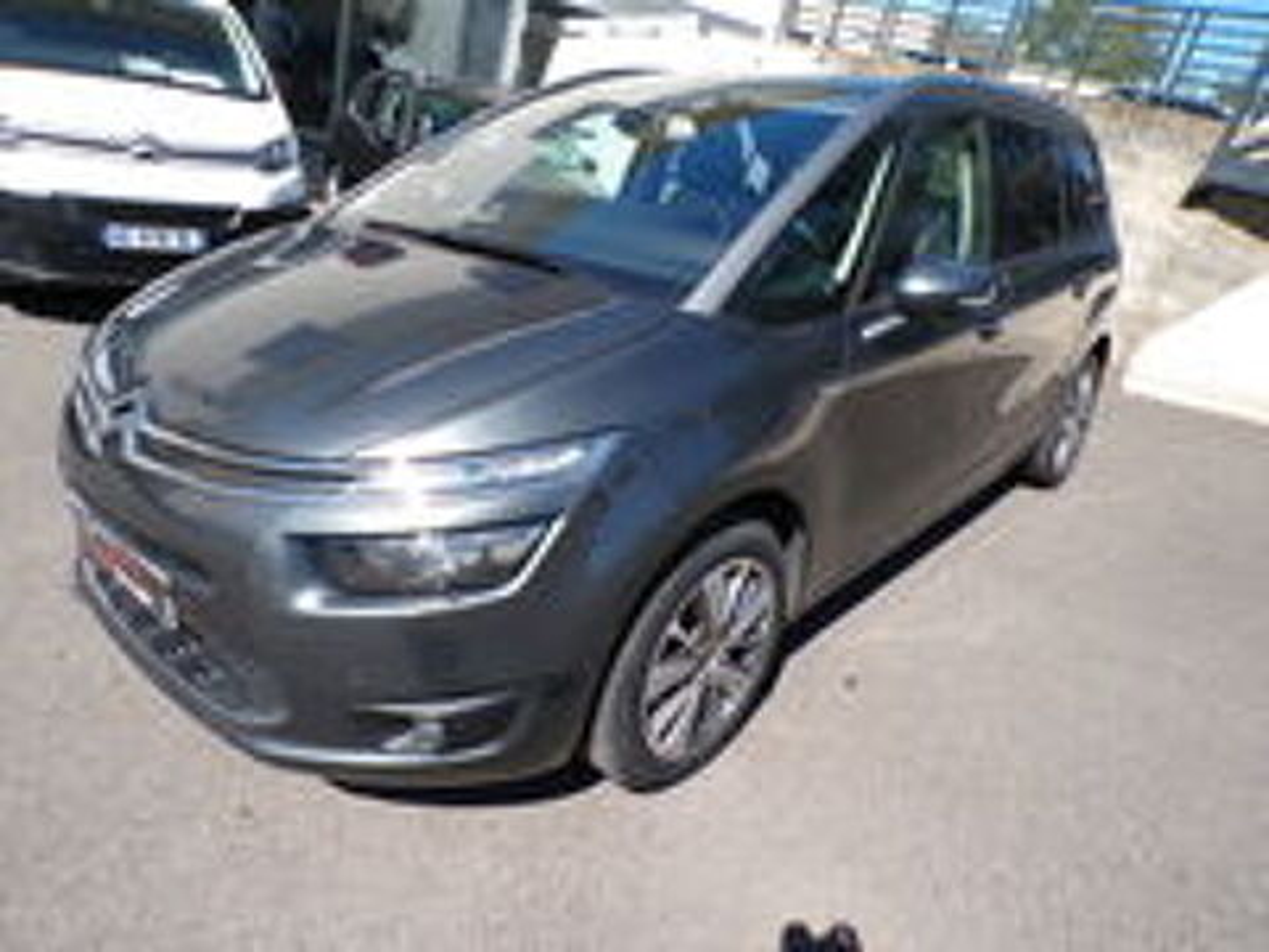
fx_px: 880
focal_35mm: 24
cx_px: 634
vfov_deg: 56.8
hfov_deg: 71.6
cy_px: 476
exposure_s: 1/210
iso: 100
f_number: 5.8
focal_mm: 4.3
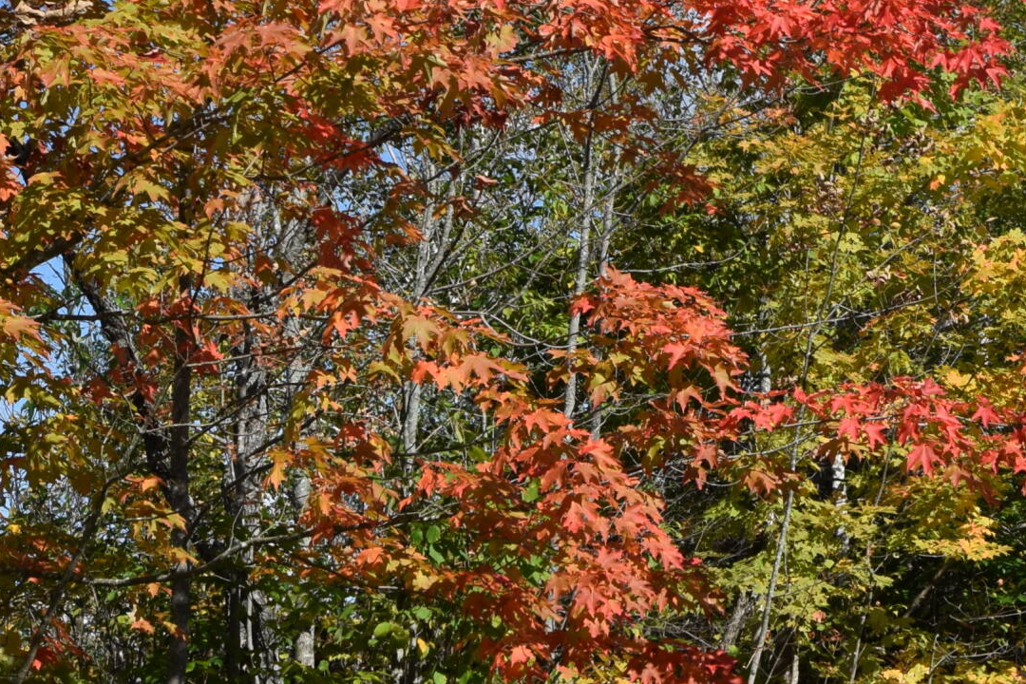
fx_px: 2850
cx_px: 1048
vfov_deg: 13.6
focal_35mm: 100
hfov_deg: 19.7
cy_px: 100
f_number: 9
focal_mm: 24
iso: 200
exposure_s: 1/320
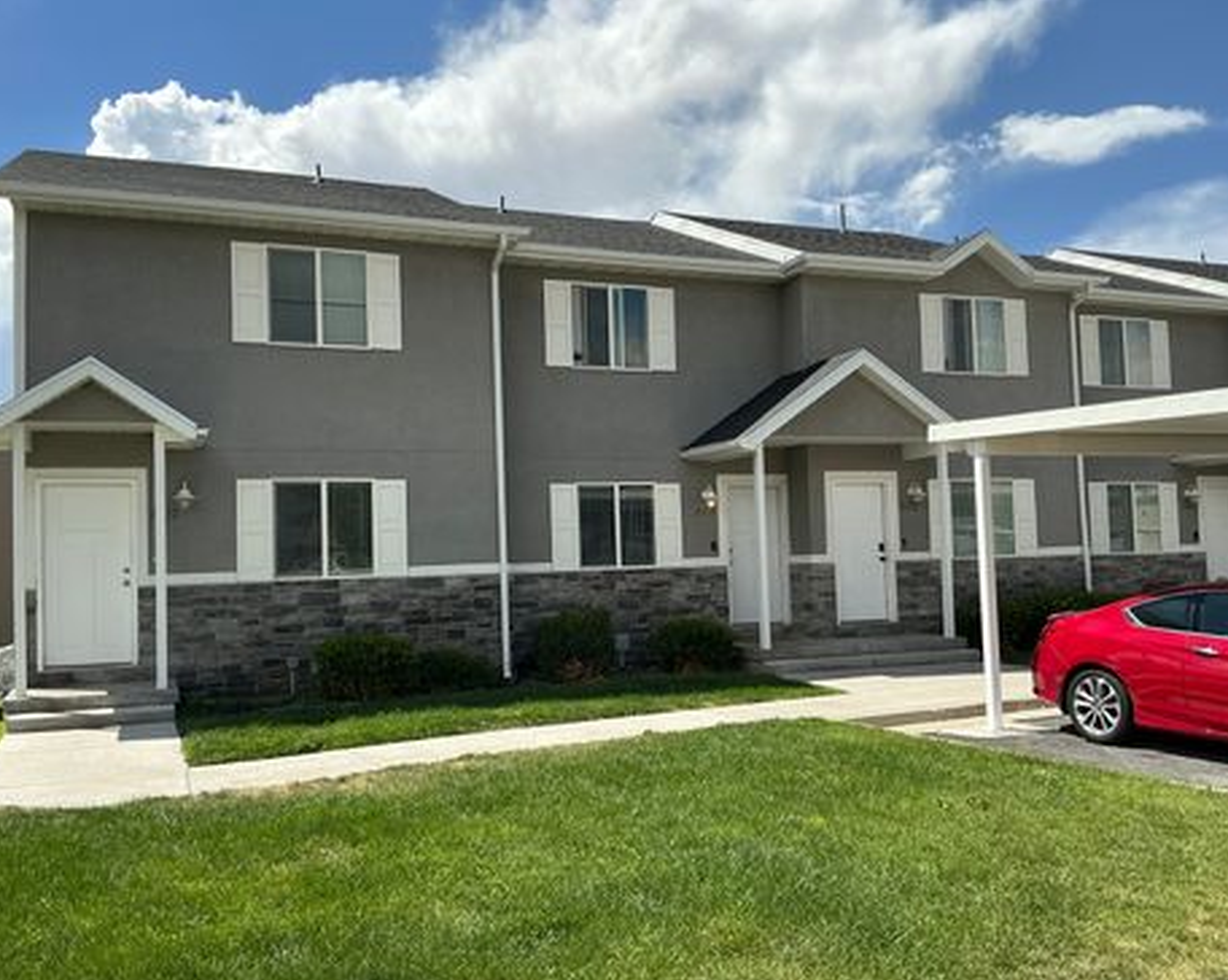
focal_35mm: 30
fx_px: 1089
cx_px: 609
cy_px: 502
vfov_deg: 48.4
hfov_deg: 58.8
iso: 25
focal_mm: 3
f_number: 1.8
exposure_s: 1/2058
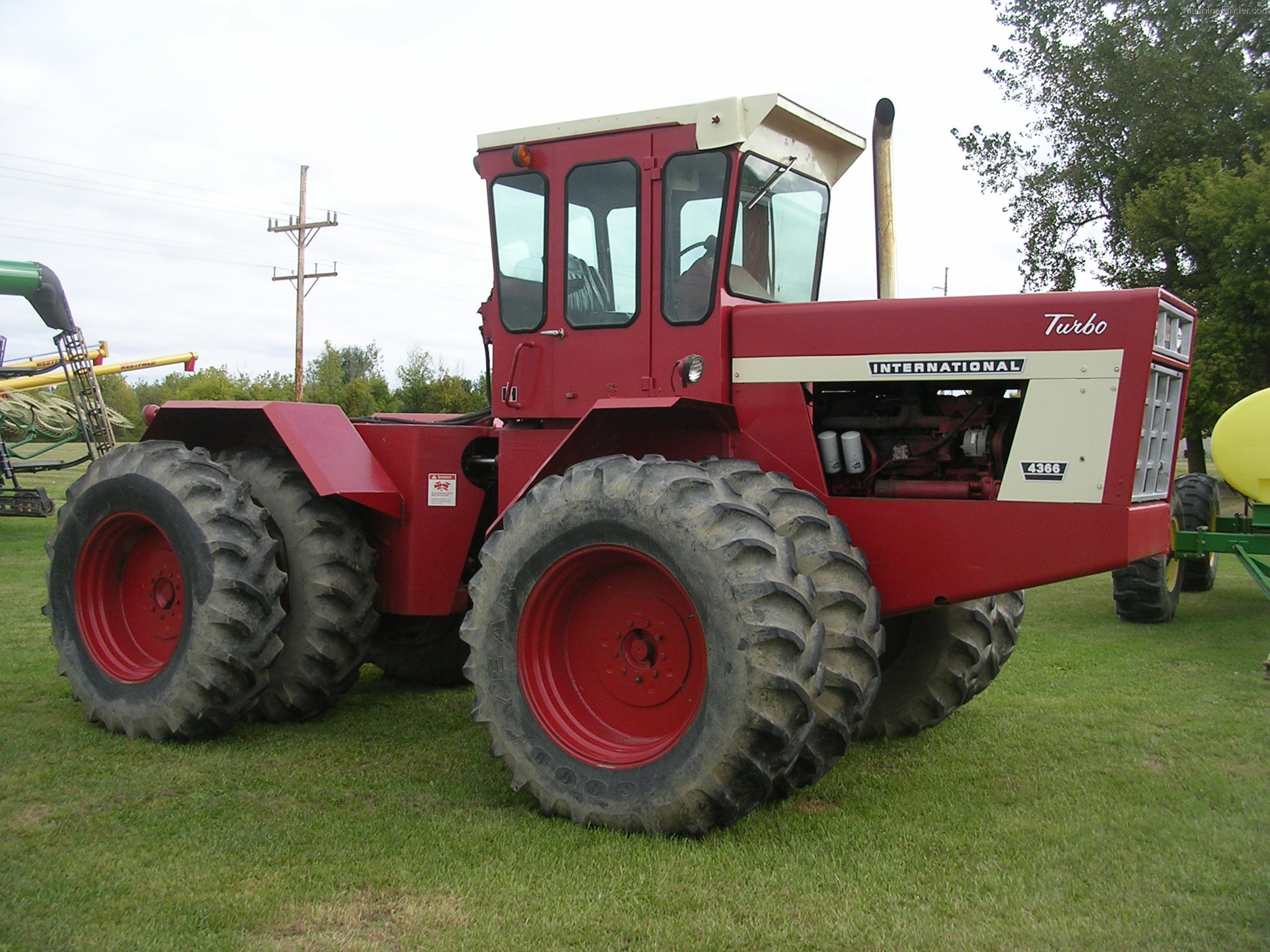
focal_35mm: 38
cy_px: 476
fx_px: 1394
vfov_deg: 37.7
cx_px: 635
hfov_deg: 49.0
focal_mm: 5.8
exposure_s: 1/509
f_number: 2.8
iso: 50
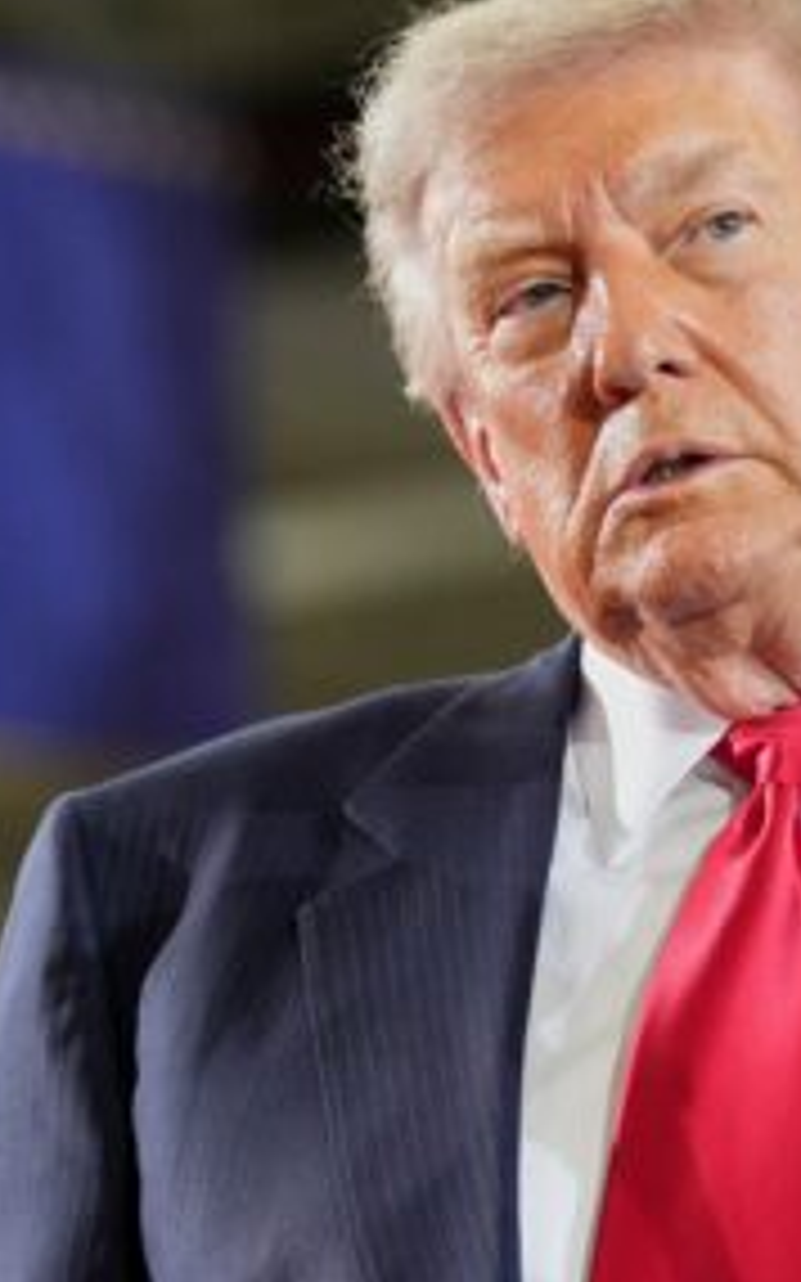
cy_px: 711
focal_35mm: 338
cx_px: -400
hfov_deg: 3.9
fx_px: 11812
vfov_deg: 6.2
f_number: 2.8
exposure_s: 1/500
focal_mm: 123
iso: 2000
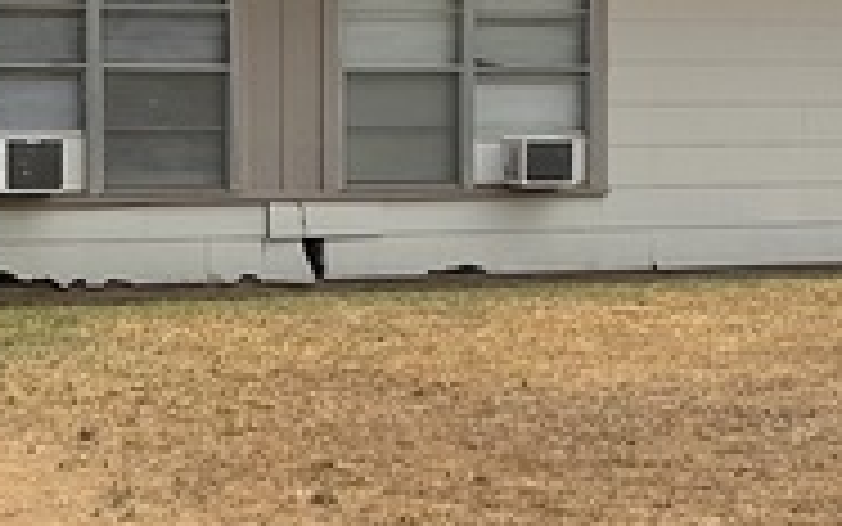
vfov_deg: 12.5
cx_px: 77
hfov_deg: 19.4
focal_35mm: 105
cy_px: 198
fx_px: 2410
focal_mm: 3
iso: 16
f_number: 1.8
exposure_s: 1/2959
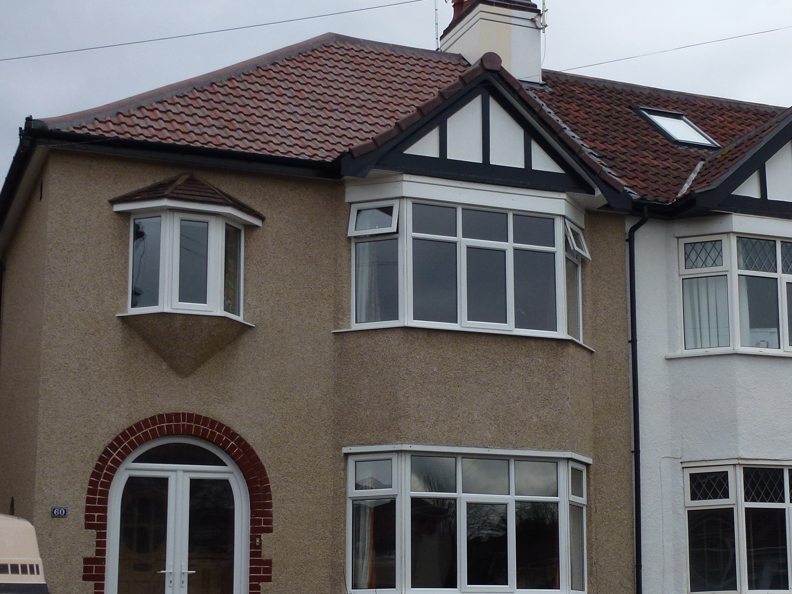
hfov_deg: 30.1
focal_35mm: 64
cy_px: 361
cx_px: 519
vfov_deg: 22.9
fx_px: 1464
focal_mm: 6.8
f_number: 3.8
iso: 100
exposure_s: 1/320
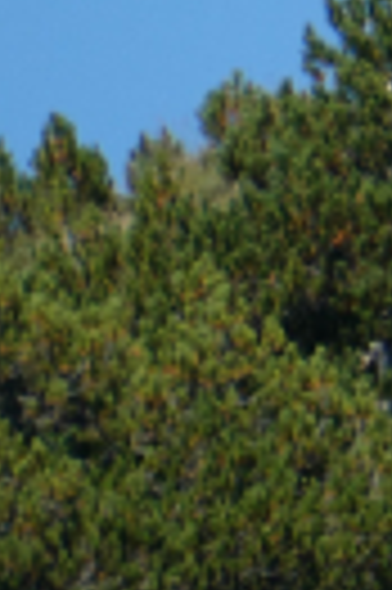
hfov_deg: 0.6
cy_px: -36
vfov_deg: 0.8
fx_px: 39890
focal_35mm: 2436
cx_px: 899
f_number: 6.4
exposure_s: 1/250
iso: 80
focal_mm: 129
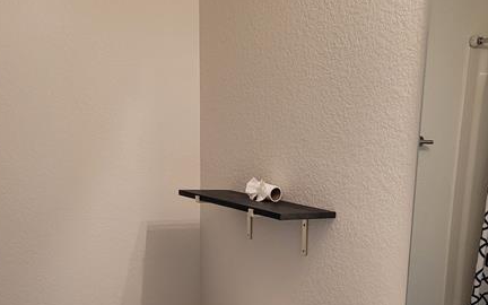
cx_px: 308
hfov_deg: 40.7
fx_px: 652
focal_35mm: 49
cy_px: 303
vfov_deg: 25.1
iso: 320
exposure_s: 1/120
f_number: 1.8
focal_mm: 5.4
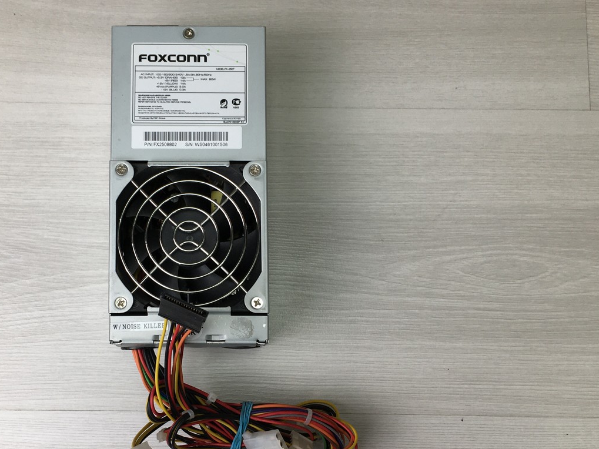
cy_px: 299
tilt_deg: -84.7
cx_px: 219
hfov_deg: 45.3
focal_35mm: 41
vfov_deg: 34.8
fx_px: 709
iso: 32
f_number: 2.2
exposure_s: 1/100
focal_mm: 4.15
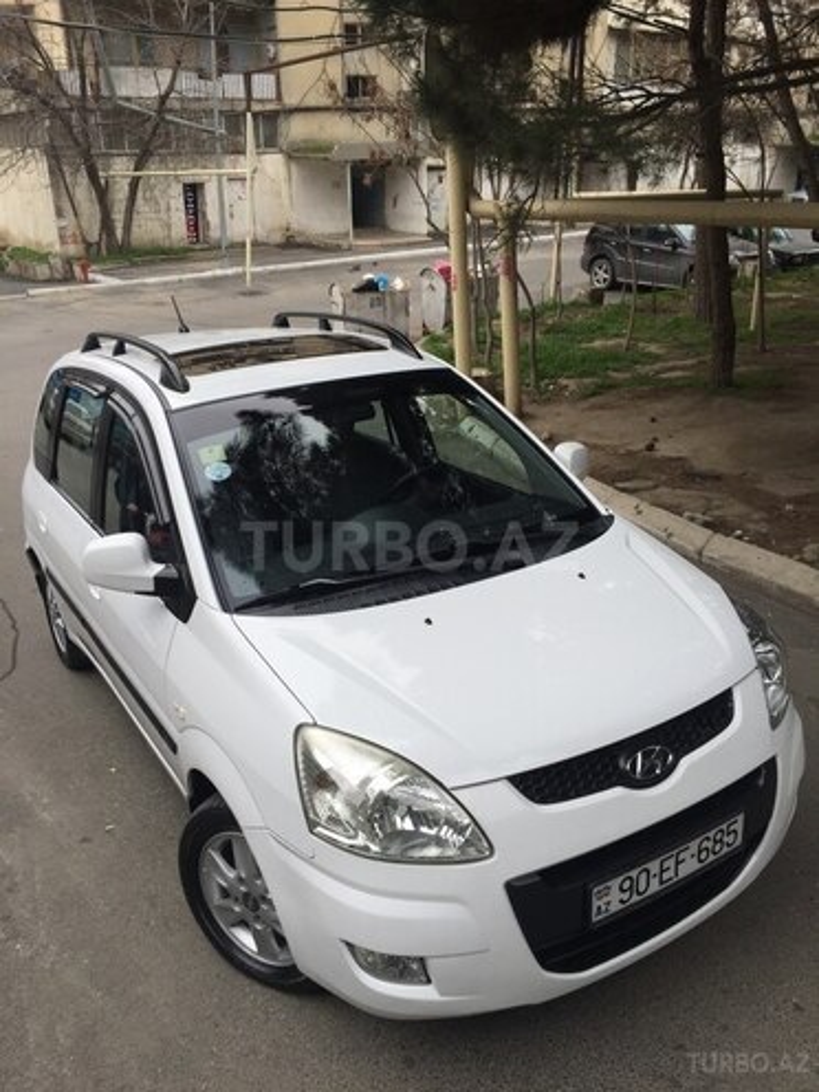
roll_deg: -1.1
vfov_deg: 61.7
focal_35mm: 29
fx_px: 915
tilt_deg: -23.3
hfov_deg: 48.2
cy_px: 546
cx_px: 410
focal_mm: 4.15
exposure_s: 1/824
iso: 32
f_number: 2.2
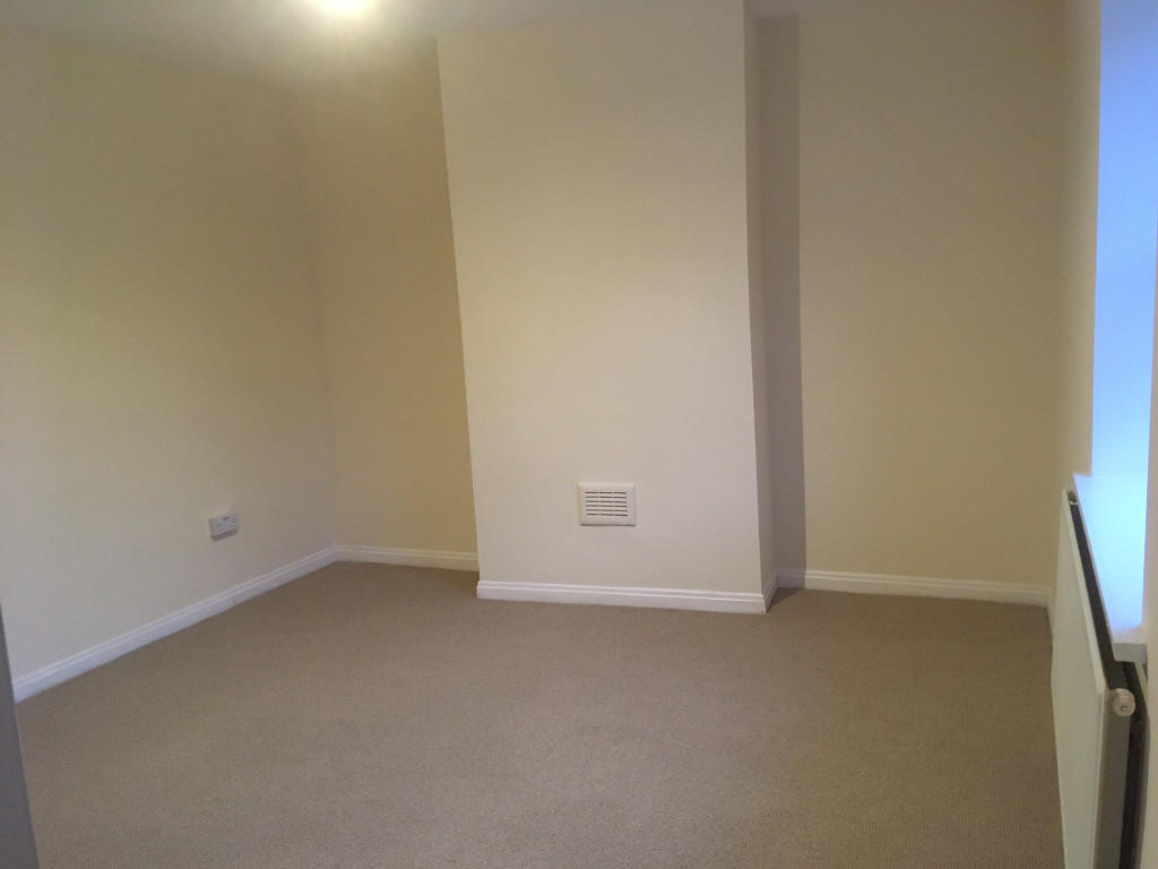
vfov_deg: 48.2
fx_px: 970
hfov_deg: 61.7
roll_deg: +3.2
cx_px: 579
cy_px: 434
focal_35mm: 29
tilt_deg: -9.3
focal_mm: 4.15
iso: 250
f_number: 2.2
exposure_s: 1/33
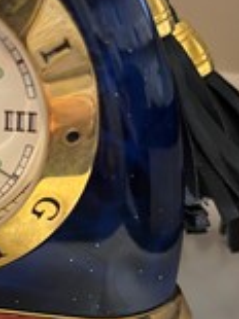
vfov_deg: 28.4
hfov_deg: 21.1
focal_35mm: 67
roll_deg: -1.5
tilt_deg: -29.4
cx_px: -2
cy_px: 255
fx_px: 618
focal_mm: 5.1
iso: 320
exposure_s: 1/50
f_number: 1.6
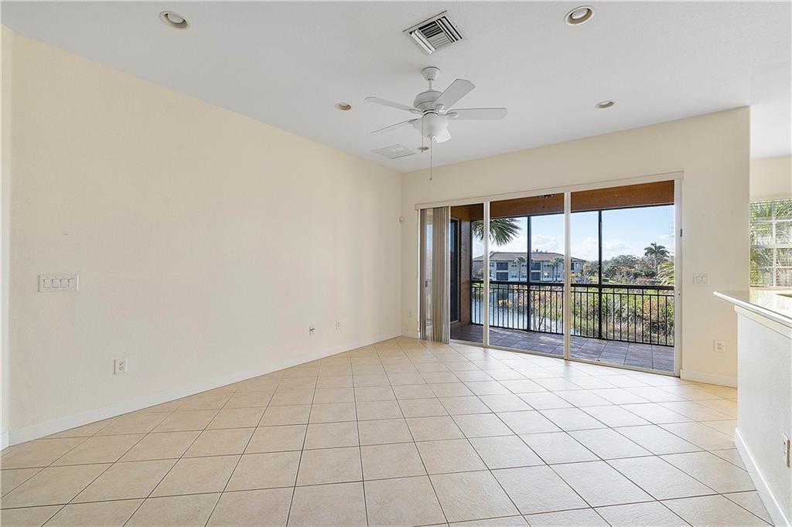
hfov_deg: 100.4
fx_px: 330
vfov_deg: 77.3
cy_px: 264
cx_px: 396
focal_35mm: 15
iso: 160
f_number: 11
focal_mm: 10
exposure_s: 1/15
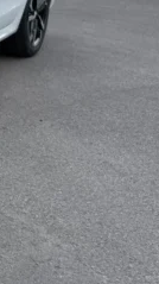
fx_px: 631
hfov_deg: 12.3
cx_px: -184
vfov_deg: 24.7
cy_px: 33
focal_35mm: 84
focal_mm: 6.76
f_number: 1.78
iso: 80
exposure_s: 1/2370
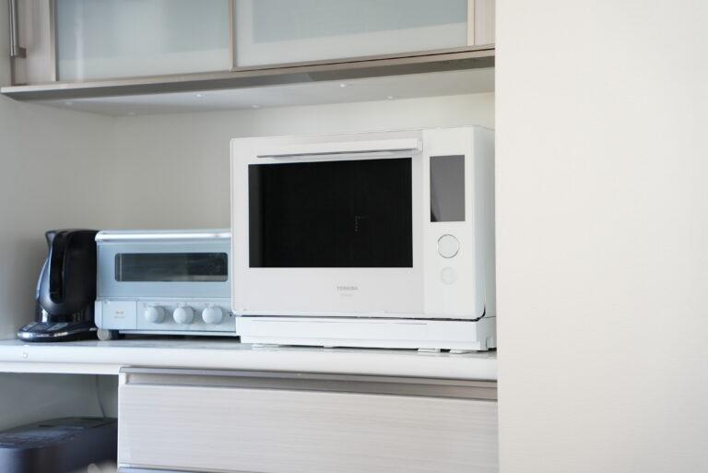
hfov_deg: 31.9
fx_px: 1240
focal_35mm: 63
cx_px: 354
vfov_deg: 21.6
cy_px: 236
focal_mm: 63
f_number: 4
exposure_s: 1/50
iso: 640
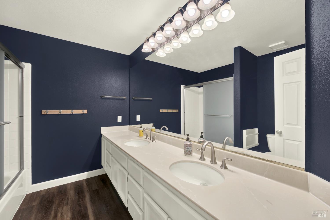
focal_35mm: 14
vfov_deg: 81.3
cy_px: 110
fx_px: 128
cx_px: 165
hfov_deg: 104.2
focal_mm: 14
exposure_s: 1/6
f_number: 14
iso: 100
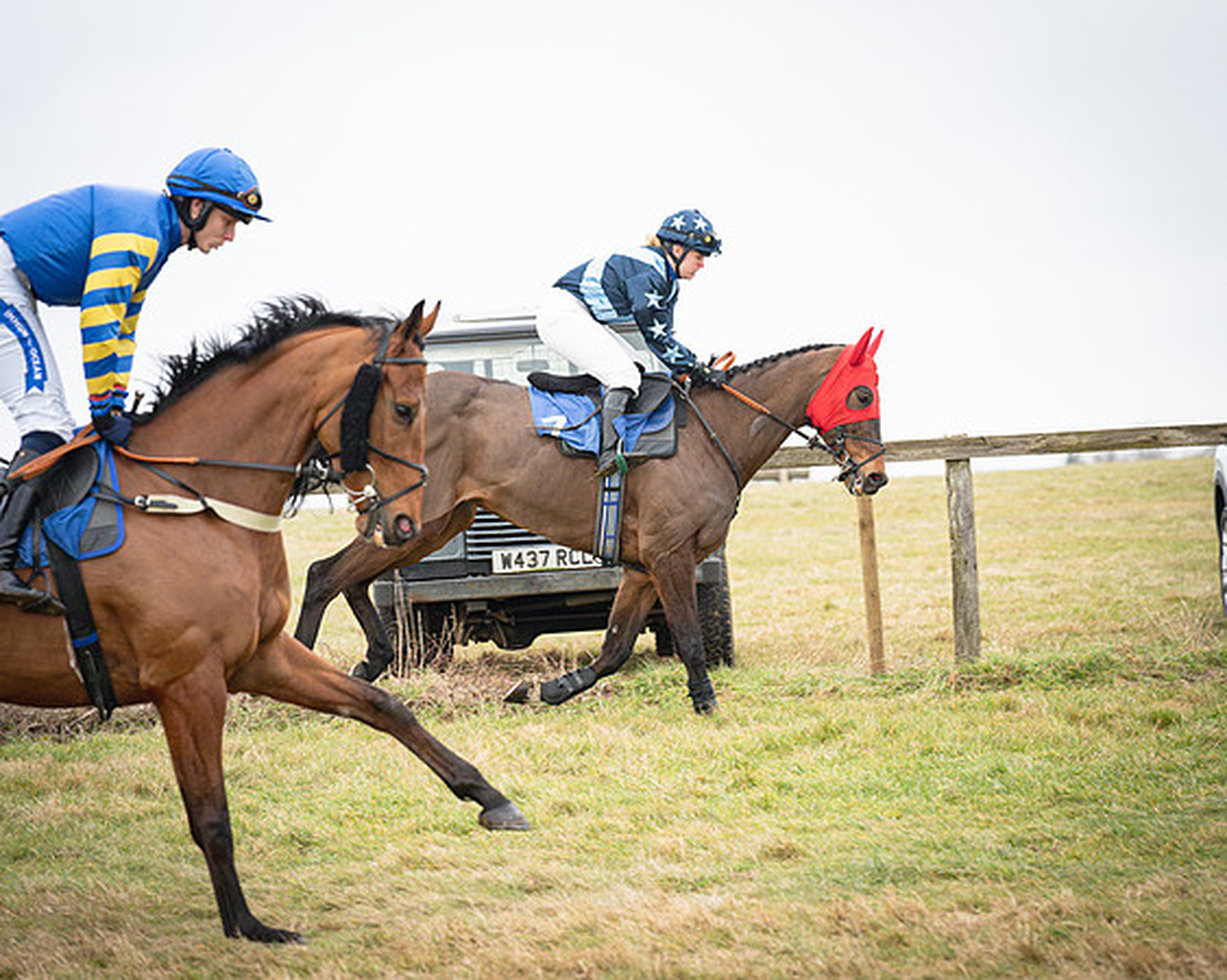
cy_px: 490
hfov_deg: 12.7
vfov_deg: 10.2
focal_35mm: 152
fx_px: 5519
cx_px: 614
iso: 500
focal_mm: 135
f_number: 4.5
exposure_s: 1/1000
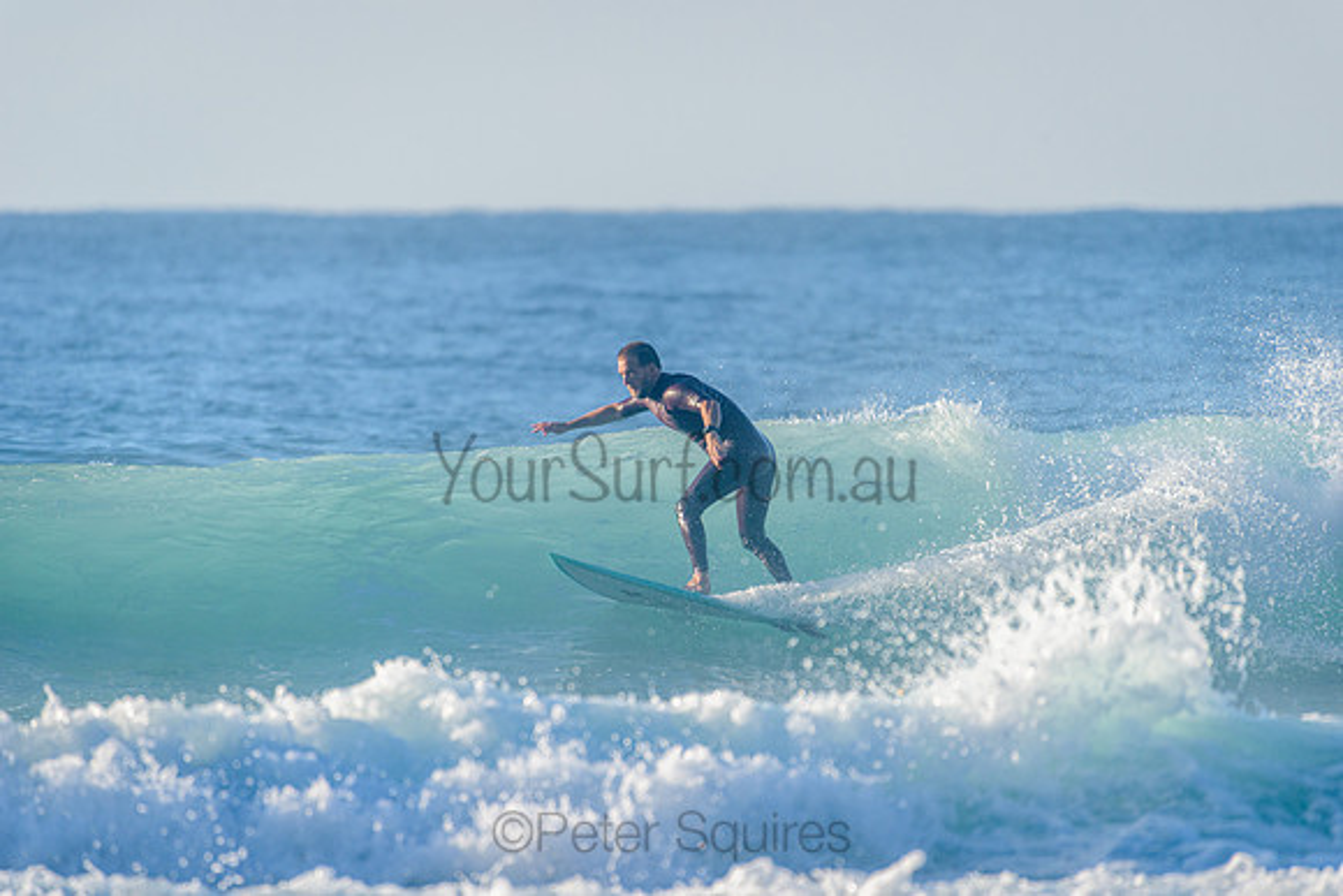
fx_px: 18667
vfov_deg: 2.7
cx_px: 672
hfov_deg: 4.1
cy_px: 448
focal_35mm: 500
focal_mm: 500
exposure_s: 1/2000
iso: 320
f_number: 5.6
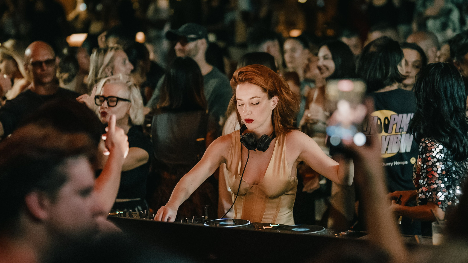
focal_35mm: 94
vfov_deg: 12.9
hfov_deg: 22.7
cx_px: 268
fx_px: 1166
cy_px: 132
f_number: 1.2
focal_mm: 50
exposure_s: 1/125
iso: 4000
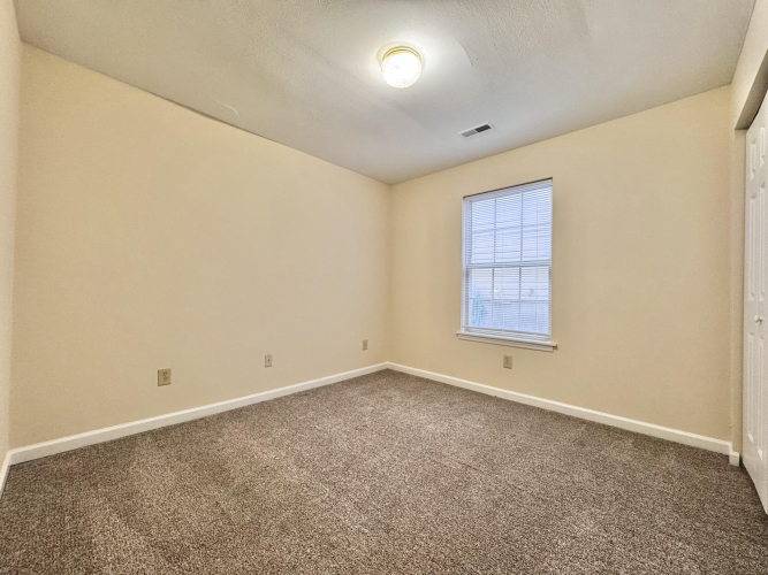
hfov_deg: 102.1
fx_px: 311
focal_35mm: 14
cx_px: 384
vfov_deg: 85.7
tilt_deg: +1.1
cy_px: 288
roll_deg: -0.9
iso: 200
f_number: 2.2
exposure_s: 1/60
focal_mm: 2.22
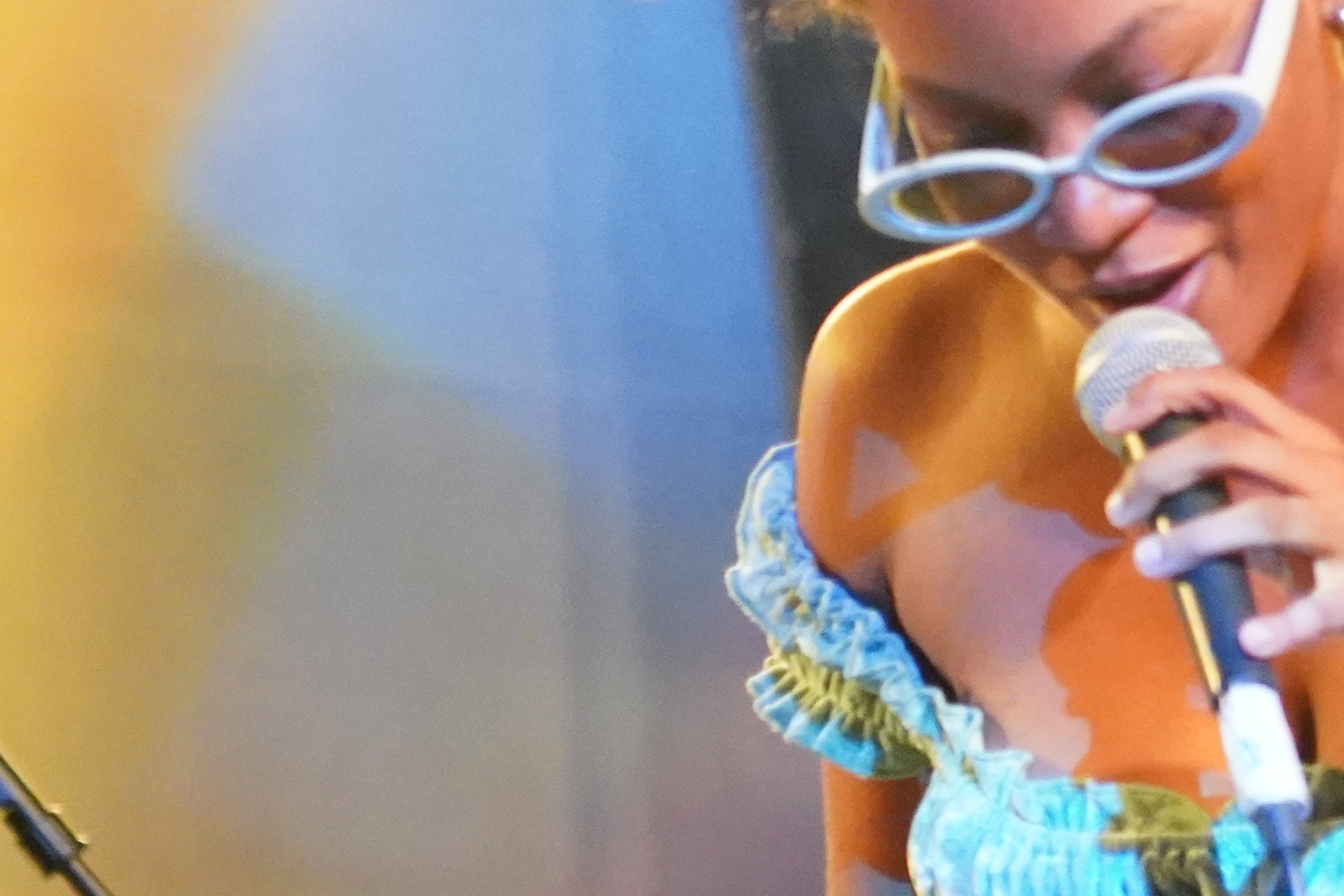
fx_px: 12878
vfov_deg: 4.0
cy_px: 107
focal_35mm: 345
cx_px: 1837
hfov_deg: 5.9
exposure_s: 1/125
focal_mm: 105
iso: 12800
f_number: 4
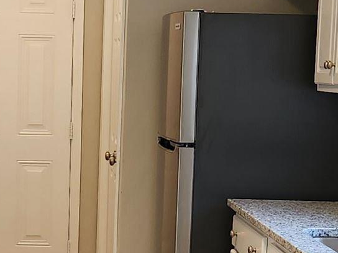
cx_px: 30
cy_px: 199
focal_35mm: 130
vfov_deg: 11.4
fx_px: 1269
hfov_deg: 15.0
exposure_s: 1/120
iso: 125
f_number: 1.8
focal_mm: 5.4
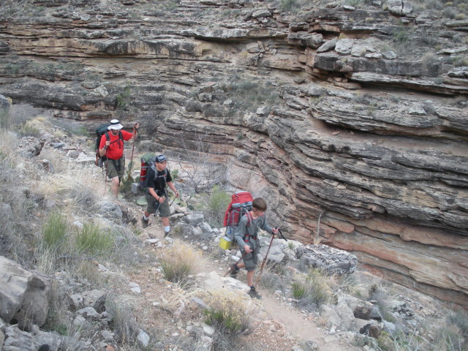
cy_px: 176
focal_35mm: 36
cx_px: 234
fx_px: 487
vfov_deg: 39.7
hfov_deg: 51.4
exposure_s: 1/59.8
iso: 87
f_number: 3.5
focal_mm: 6.3
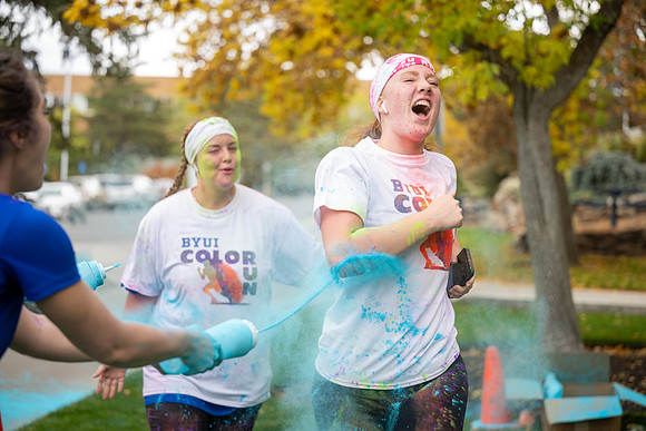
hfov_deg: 28.8
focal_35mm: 70
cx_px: 323
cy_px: 216
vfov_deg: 19.5
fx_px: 1256
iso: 250
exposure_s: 1/500
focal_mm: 70
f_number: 2.8
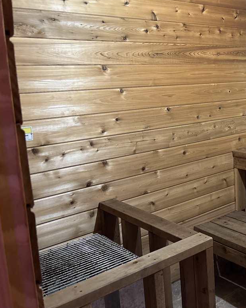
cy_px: 134
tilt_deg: -9.2
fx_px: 382
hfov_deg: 32.8
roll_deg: +1.6
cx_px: 245
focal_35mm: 42
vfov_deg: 43.7
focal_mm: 5.96
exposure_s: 1/30
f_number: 1.6
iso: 500
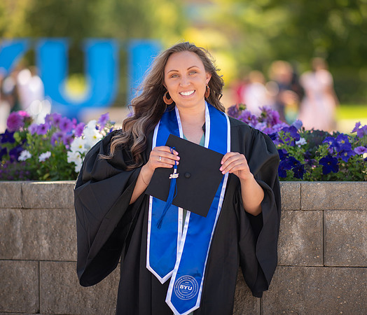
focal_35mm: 137
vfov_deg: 11.8
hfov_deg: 13.7
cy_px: 140
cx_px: 201
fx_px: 1529
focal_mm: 105
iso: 50
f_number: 1.4
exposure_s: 1/1250
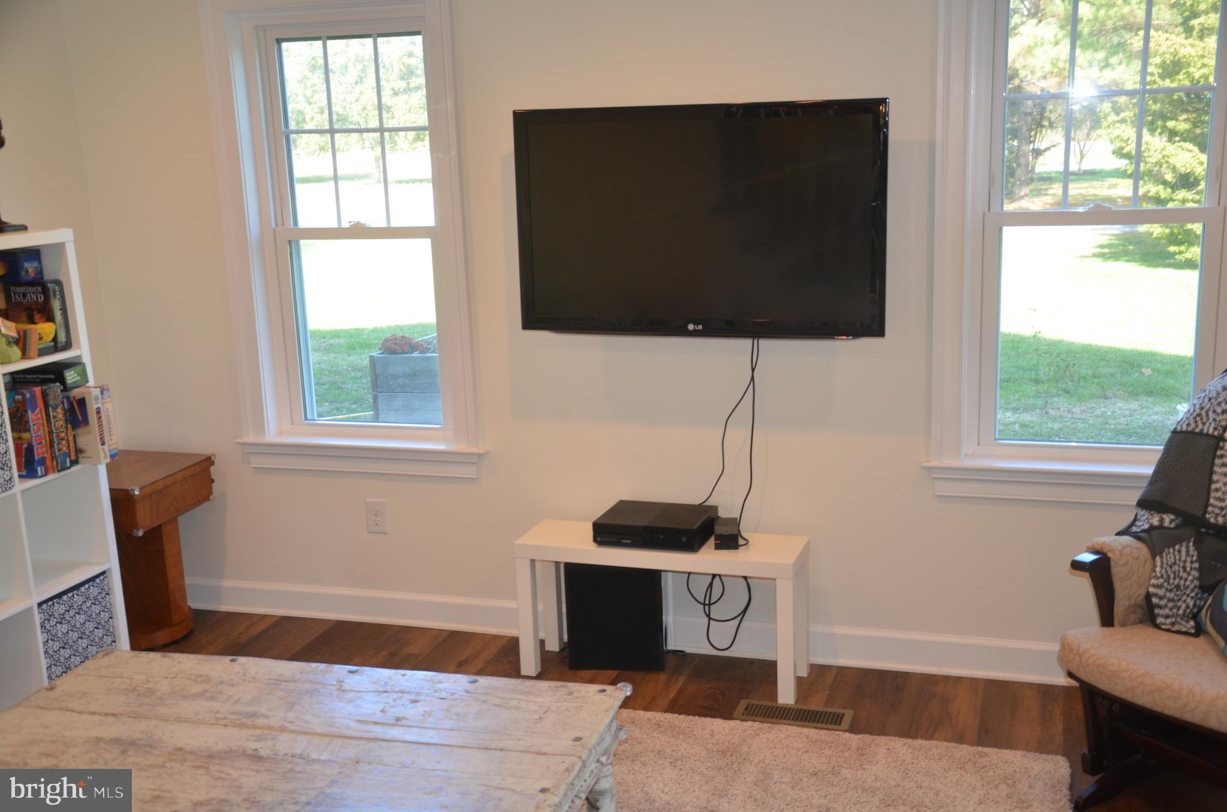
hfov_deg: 49.6
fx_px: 1326
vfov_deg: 34.1
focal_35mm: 39
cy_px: 406
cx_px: 614
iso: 400
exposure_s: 1/60
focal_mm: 26
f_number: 4
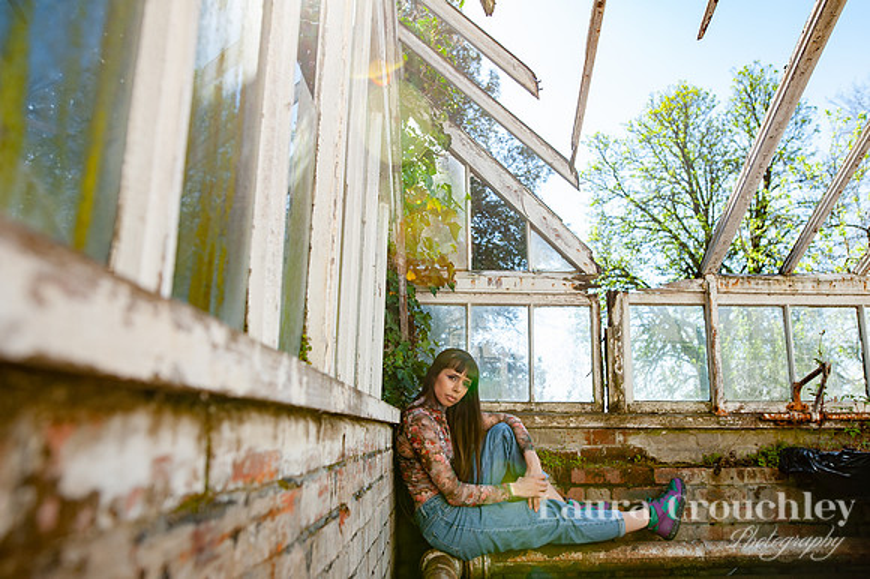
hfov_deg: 69.3
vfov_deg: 49.5
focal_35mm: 26
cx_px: 451
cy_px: 290
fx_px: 629
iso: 320
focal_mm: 24
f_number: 3.5
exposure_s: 1/1000
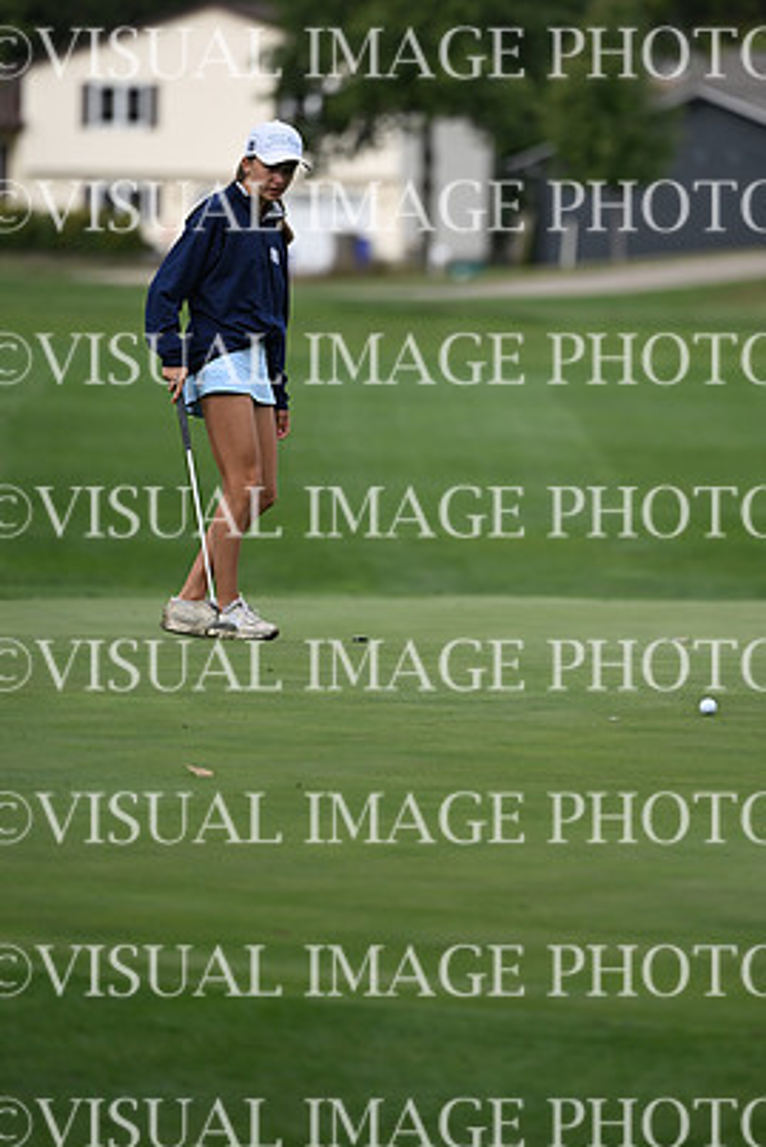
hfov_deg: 4.8
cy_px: 435
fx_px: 9183
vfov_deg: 7.1
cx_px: 528
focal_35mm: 288
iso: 250
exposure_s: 1/2000
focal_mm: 200
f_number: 2.8
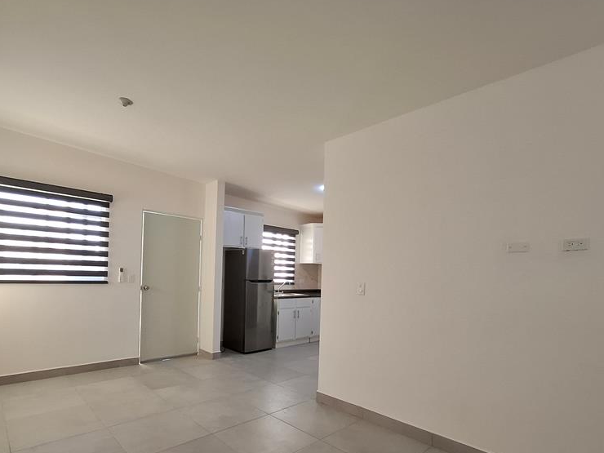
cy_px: 276
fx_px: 314
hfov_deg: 87.5
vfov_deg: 70.7
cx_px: 271
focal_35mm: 18
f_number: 2.2
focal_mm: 1.74
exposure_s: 1/40
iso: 125
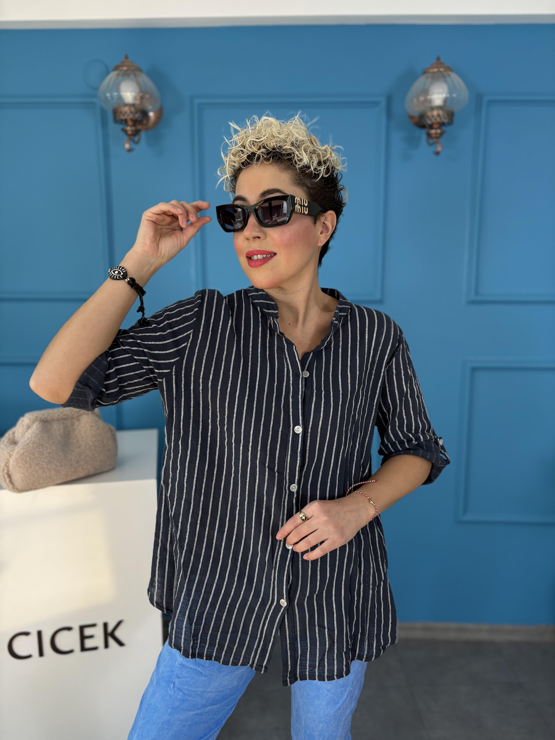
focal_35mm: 26
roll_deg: +0.1
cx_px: 278
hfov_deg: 53.1
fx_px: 556
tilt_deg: -9.2
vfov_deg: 67.3
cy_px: 370
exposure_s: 1/63
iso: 125
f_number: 1.6
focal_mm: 5.96
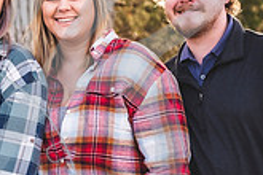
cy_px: 80
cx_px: -3
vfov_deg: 8.1
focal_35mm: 169
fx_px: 1235
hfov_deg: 12.0
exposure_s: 1/320
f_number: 2.8
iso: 100
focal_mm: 48
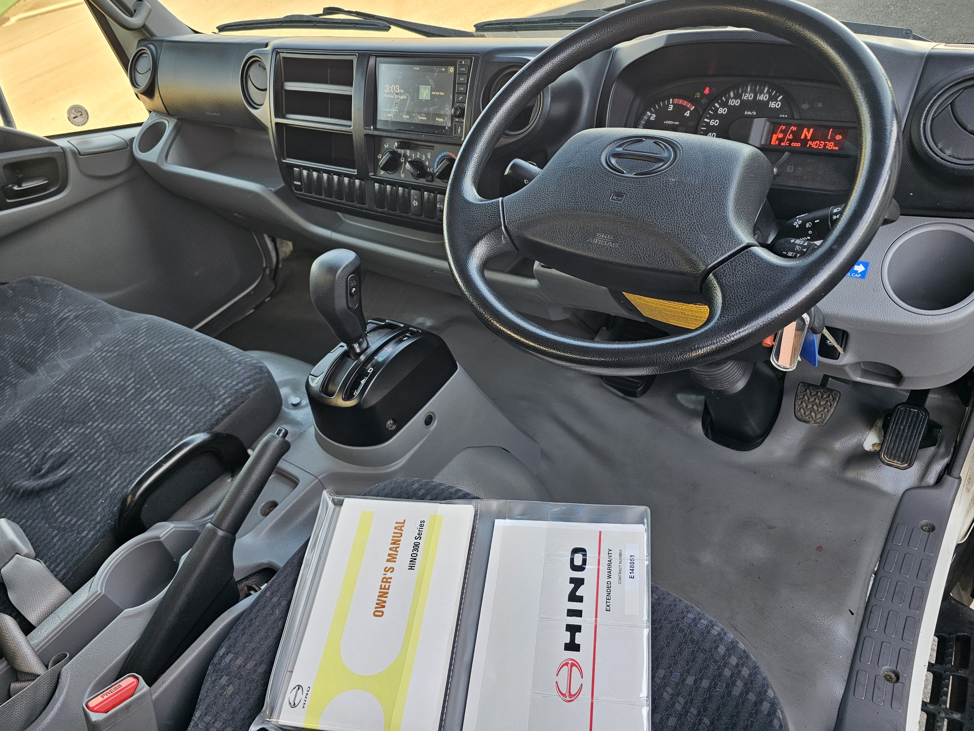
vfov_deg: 56.8
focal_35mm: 24
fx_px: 675
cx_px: 483
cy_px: 350
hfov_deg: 71.6
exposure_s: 1/100
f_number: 1.7
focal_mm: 6.3
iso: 64
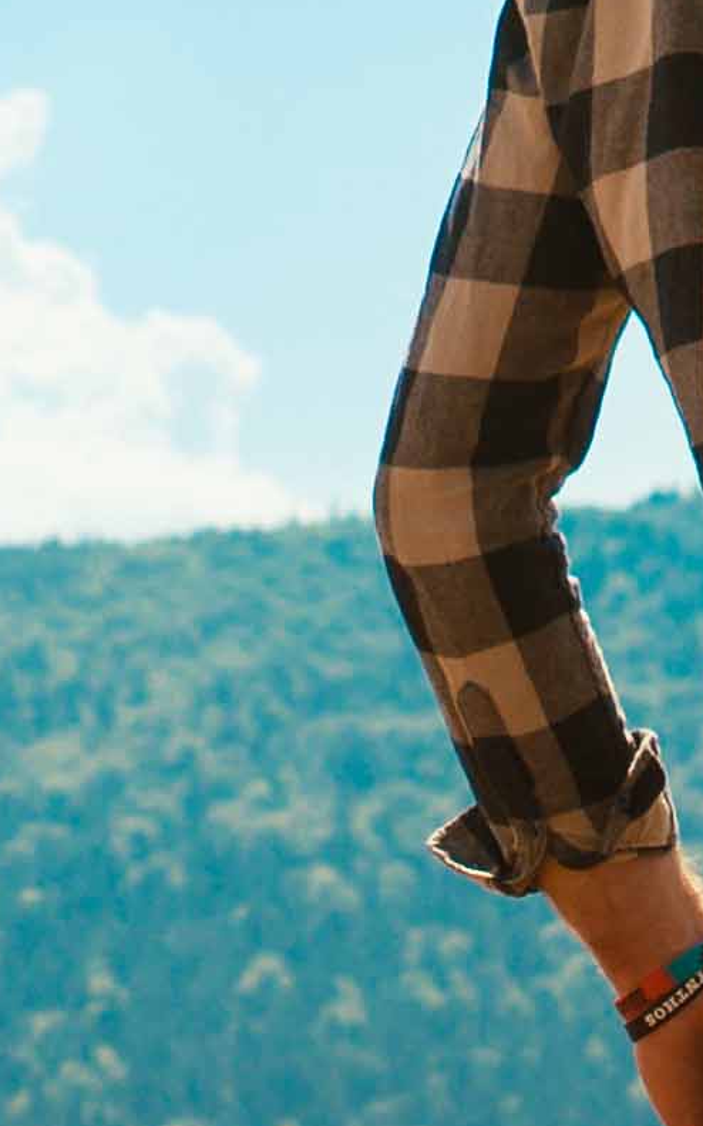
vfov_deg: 7.3
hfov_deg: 4.6
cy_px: 1238
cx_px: 296
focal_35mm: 286
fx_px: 8784
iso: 100
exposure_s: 1/2500
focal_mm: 24.7
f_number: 2.8
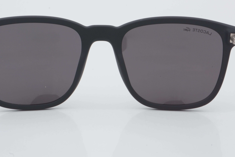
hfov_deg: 20.3
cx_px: 102
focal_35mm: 101
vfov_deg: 13.6
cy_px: 62
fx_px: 657
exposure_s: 1/3
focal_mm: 55
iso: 100
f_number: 32
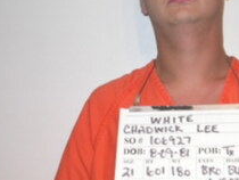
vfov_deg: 14.8
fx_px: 691
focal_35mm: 100
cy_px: 62
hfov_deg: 19.5
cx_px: 184
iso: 100
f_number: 3.1
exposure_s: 1/60.3
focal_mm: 12.7
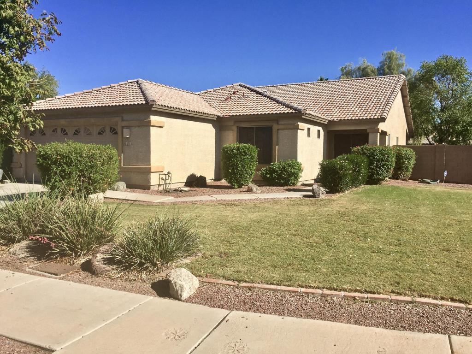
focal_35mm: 29
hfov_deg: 61.7
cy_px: 177
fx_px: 395
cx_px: 236
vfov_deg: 48.2
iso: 32
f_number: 2.2
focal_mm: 4.15
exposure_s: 1/2639
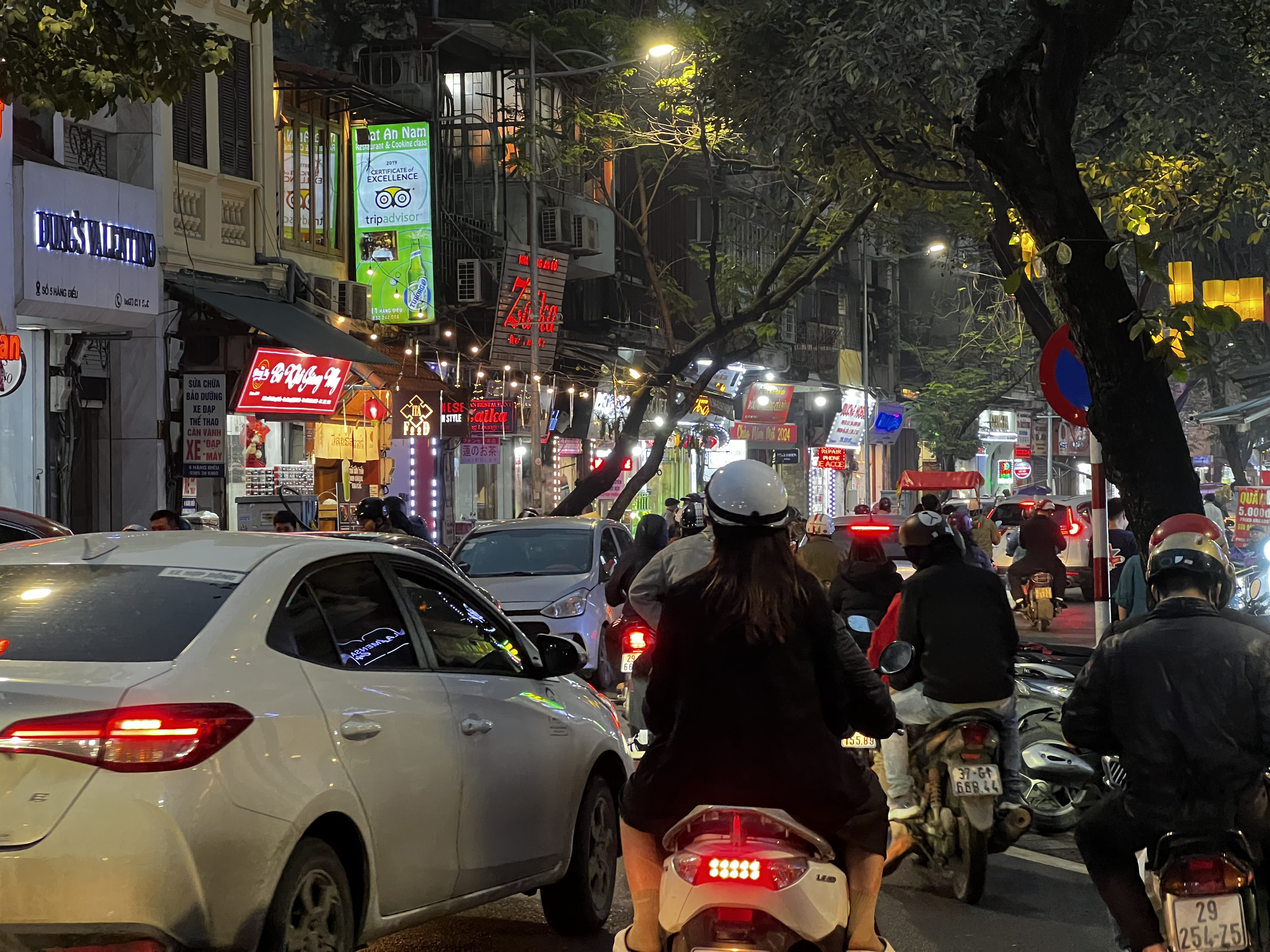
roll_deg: +0.8
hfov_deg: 25.3
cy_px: 476
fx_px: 2825
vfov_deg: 19.1
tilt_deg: +1.0
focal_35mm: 77
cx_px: 635
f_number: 2.8
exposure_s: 1/50
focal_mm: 9
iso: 640
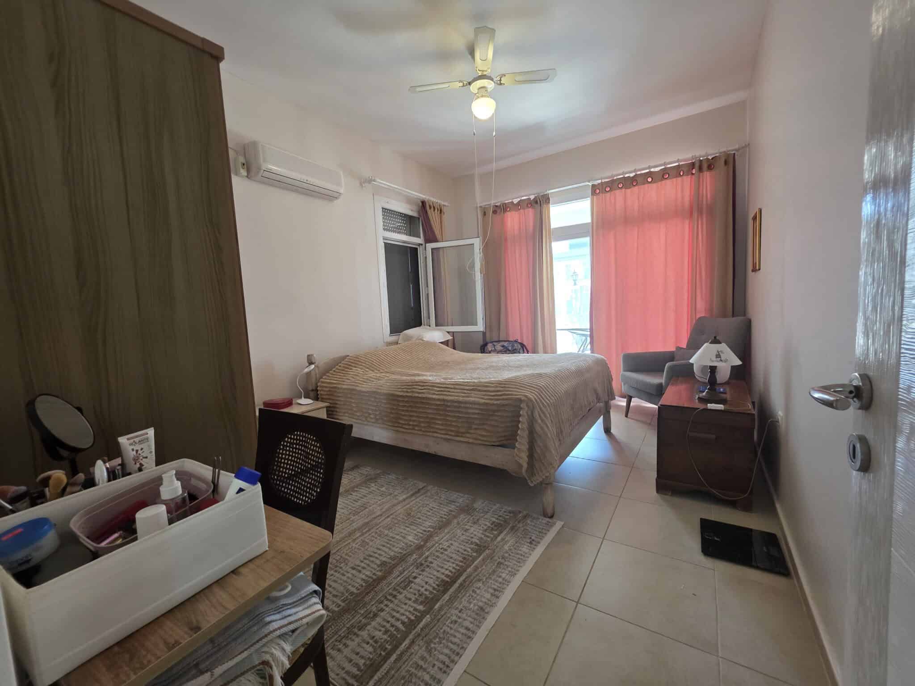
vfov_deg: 89.9
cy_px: 343
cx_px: 458
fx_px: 344
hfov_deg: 106.2
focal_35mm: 13
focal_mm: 2.2
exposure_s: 1/50
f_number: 1.9
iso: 160
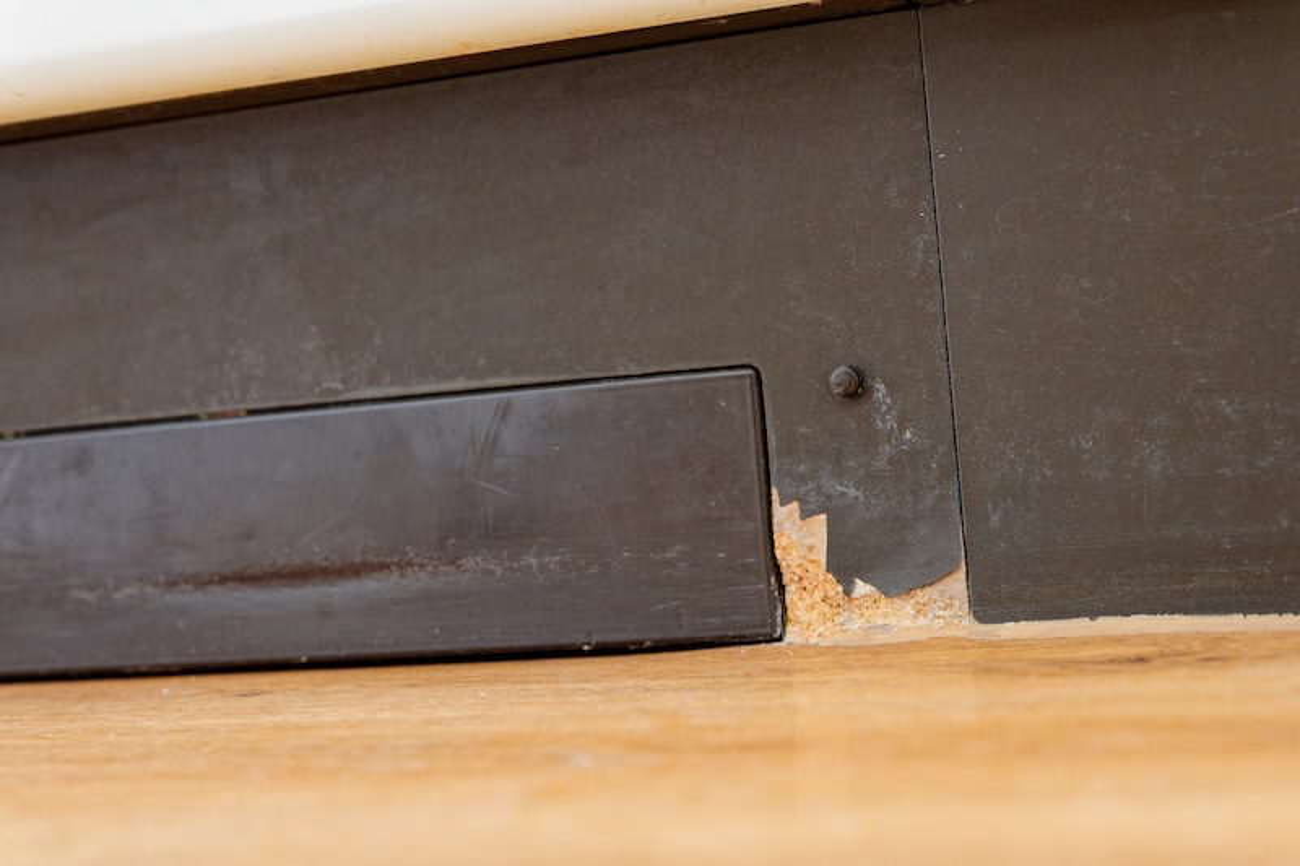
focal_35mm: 70
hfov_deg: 28.8
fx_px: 2527
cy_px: 433
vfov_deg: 19.4
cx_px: 650
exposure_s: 1/6
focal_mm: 70
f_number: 5
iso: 200
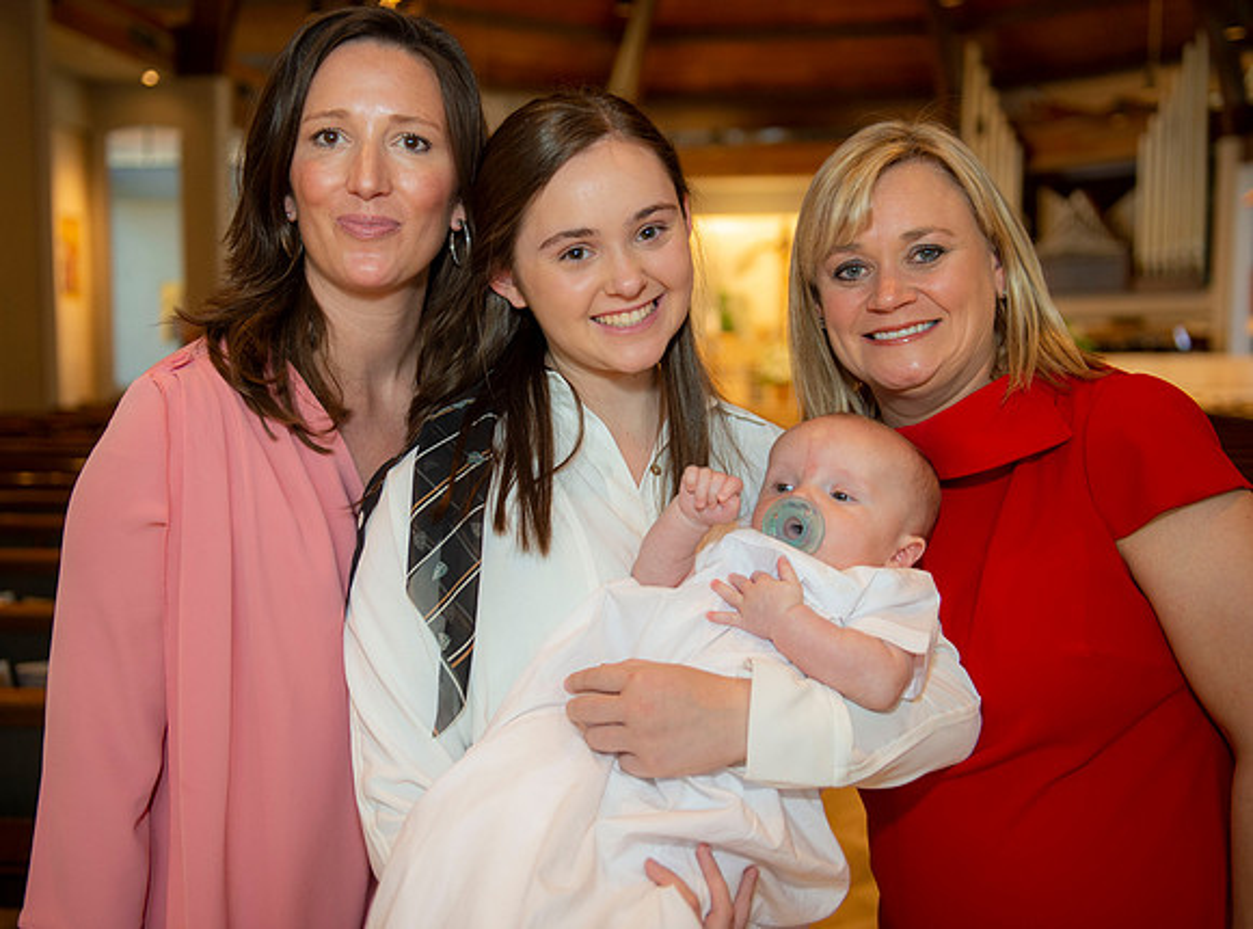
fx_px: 1551
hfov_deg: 43.9
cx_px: 575
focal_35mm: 43
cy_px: 464
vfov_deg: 33.3
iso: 1000
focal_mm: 40
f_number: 3.2
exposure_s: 1/100
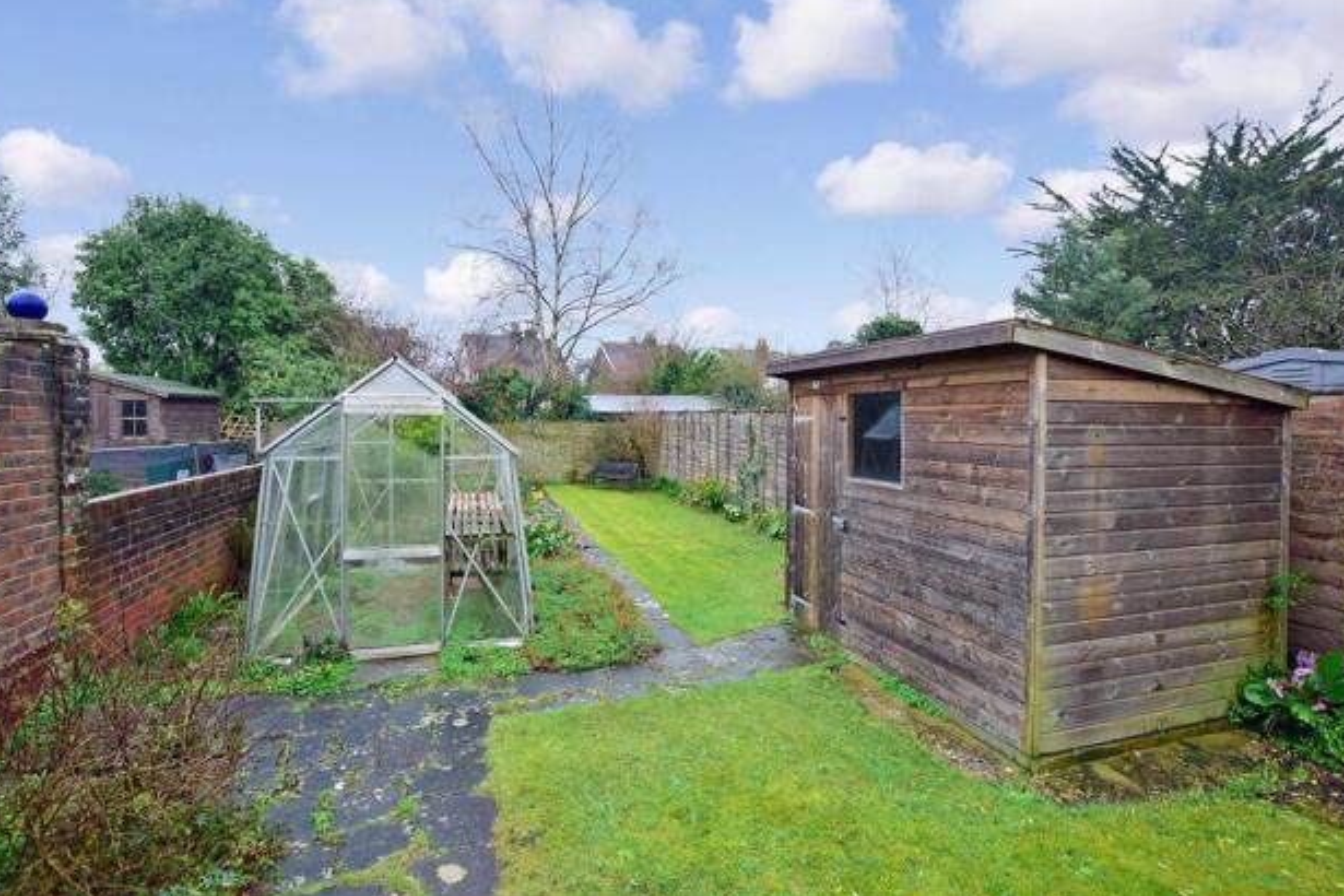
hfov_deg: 96.7
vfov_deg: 73.7
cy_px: 425
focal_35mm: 16
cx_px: 651
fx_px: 597
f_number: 8
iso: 400
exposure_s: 1/40
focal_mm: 10
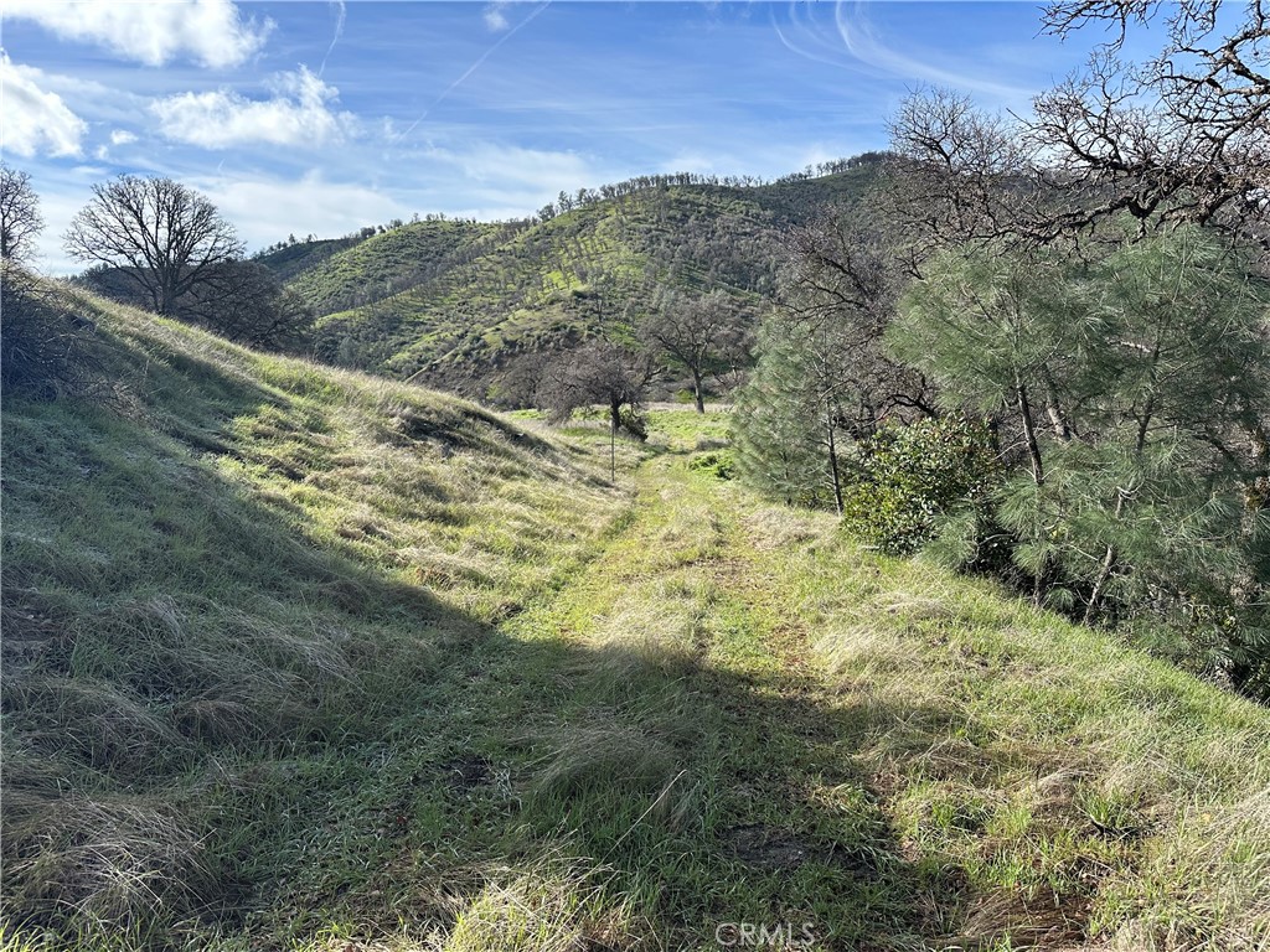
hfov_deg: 71.6
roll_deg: +2.2
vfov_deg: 56.8
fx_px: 881
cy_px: 476
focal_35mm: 24
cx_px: 635
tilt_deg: -9.1
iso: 80
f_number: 1.78
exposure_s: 1/2660
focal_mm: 6.86
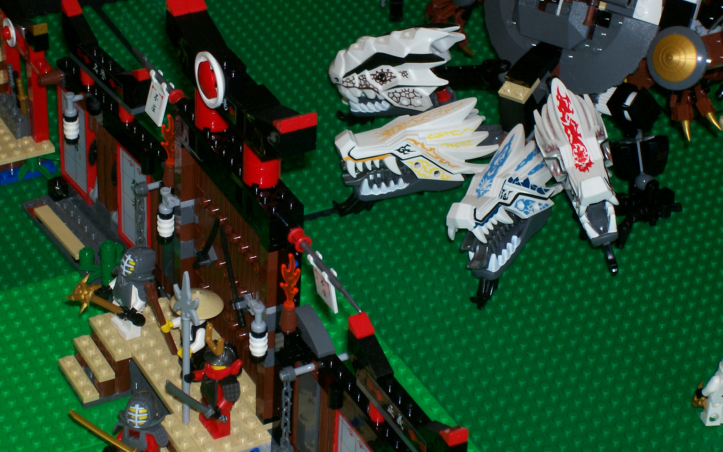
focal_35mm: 109
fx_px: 2148
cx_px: 362
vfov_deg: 12.0
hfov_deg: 19.1
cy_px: 205
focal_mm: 16.8
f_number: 4.6
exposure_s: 1/89.8
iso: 80
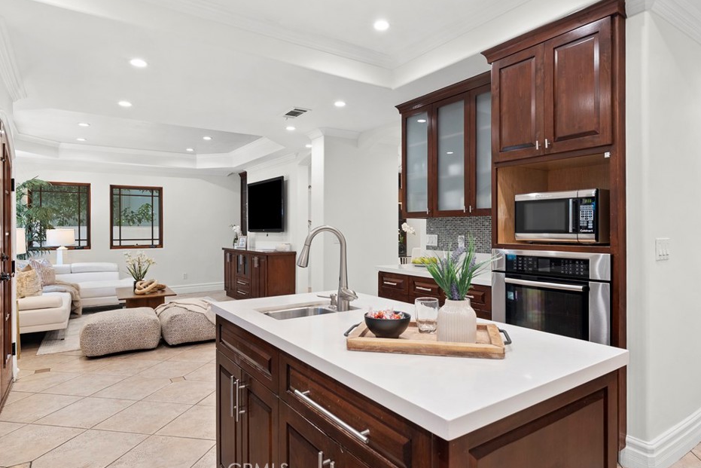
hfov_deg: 78.5
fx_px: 428
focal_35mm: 22
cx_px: 373
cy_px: 223
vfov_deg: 57.2
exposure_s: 1
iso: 250
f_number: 8
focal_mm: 20
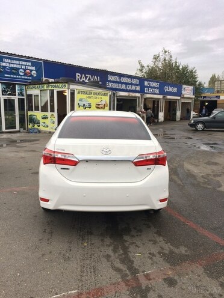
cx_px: 112
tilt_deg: -9.4
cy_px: 149
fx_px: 250
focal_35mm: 29
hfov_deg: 48.2
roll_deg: -0.7
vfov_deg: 61.7
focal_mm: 4.15
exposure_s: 1/50
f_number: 2.2
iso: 50
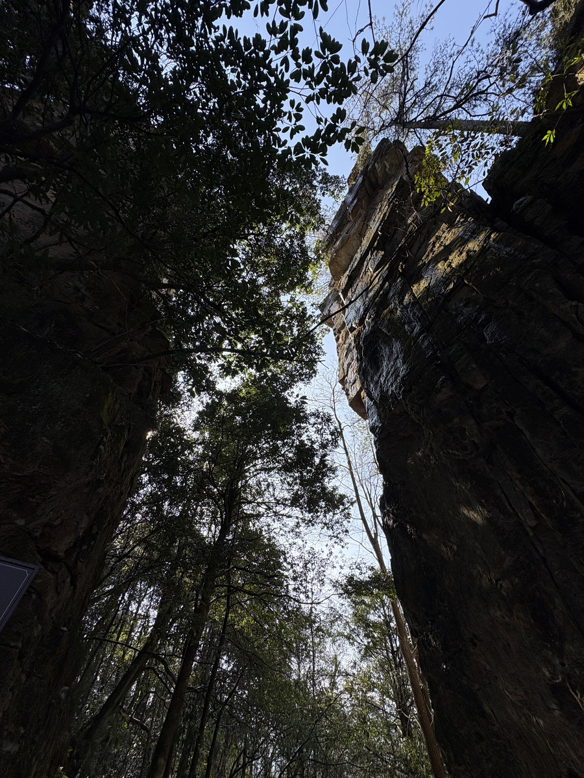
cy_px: 389
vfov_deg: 102.1
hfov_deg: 85.7
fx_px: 315
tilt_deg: +51.9
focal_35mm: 14
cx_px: 292
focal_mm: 2.22
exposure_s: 1/858
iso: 64
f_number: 2.2
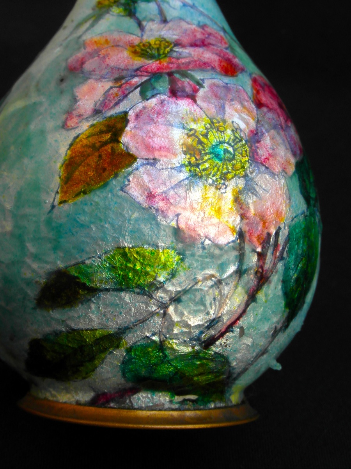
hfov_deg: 27.5
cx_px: 176
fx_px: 717
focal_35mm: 53
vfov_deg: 36.2
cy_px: 234
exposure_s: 1/45
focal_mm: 8.7
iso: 80
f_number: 6
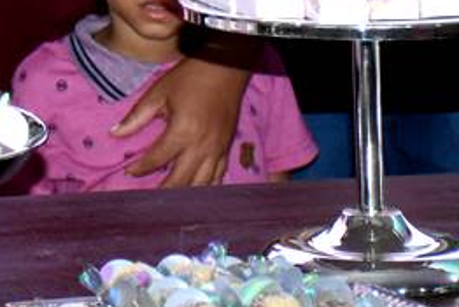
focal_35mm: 357
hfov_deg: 5.7
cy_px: -386
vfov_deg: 3.8
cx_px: -282
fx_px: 4554
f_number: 4.8
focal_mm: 52
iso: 1600
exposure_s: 1/80
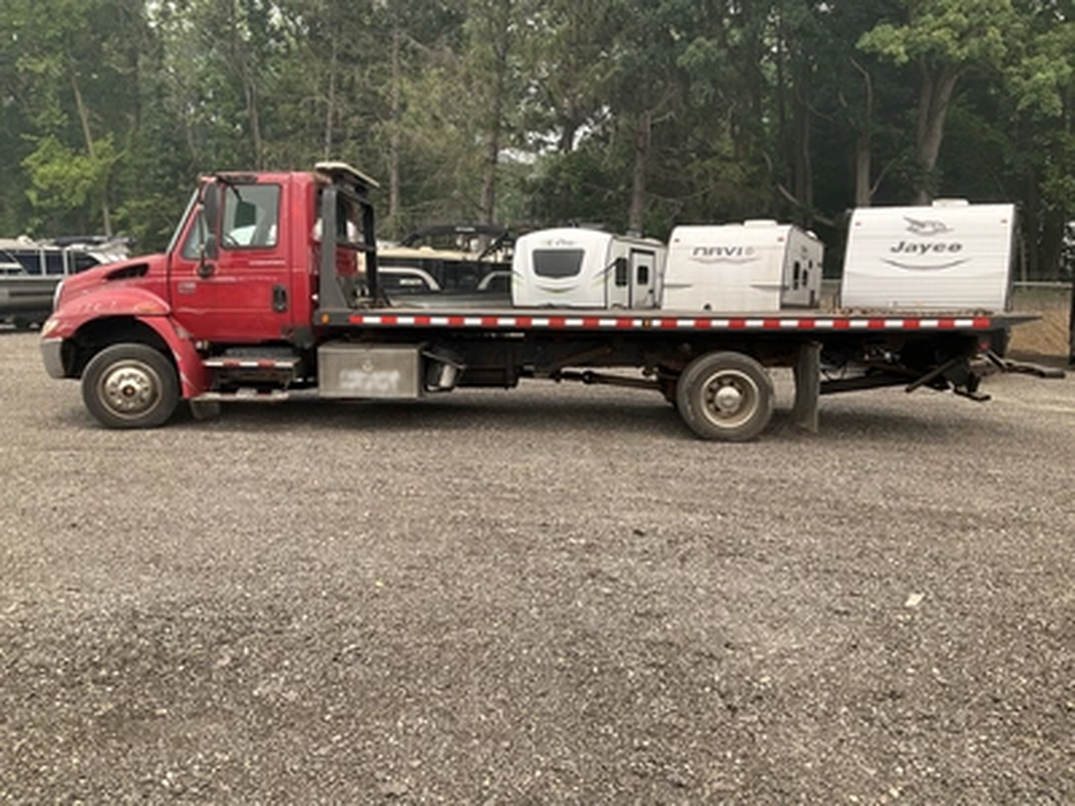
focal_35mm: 29
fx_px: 901
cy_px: 403
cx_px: 538
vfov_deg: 48.2
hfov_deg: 61.7
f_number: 1.8
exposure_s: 1/883
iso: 25
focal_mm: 3
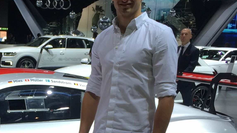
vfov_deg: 14.8
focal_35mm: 79
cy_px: 157
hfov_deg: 25.9
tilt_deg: -13.4
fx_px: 496
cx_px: 21
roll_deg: -1.2
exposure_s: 1/221
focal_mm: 4.15
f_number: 2.2
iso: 32
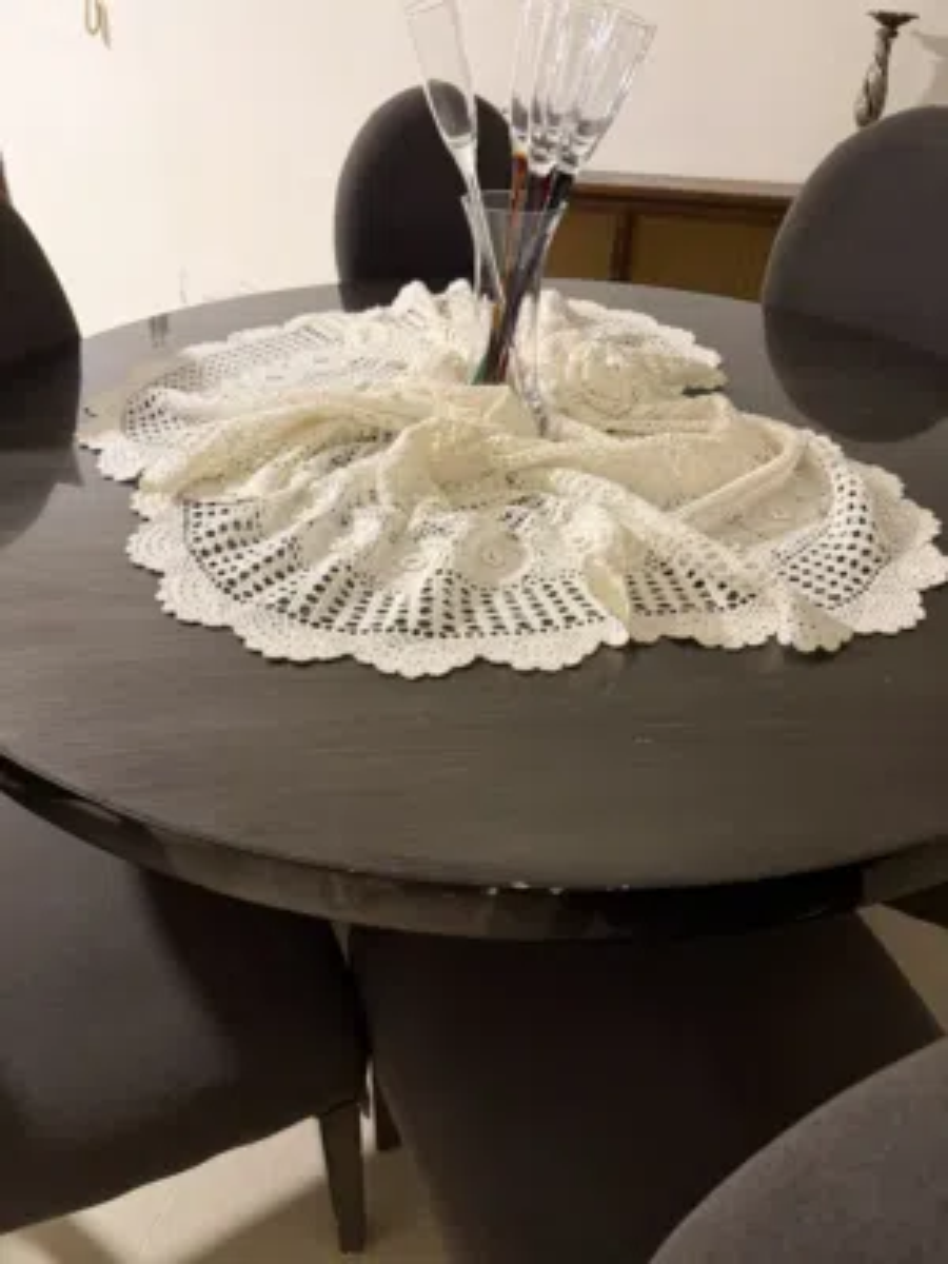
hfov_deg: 56.8
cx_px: 474
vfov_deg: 71.6
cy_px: 632
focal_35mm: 24
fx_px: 876
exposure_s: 1/50
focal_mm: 6.76
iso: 400
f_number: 1.78
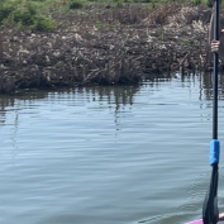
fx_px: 761
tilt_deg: -8.3
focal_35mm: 104
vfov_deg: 16.7
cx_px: 210
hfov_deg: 16.5
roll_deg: +1.0
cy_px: 110
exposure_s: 1/3937
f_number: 1.8
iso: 25
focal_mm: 4.25
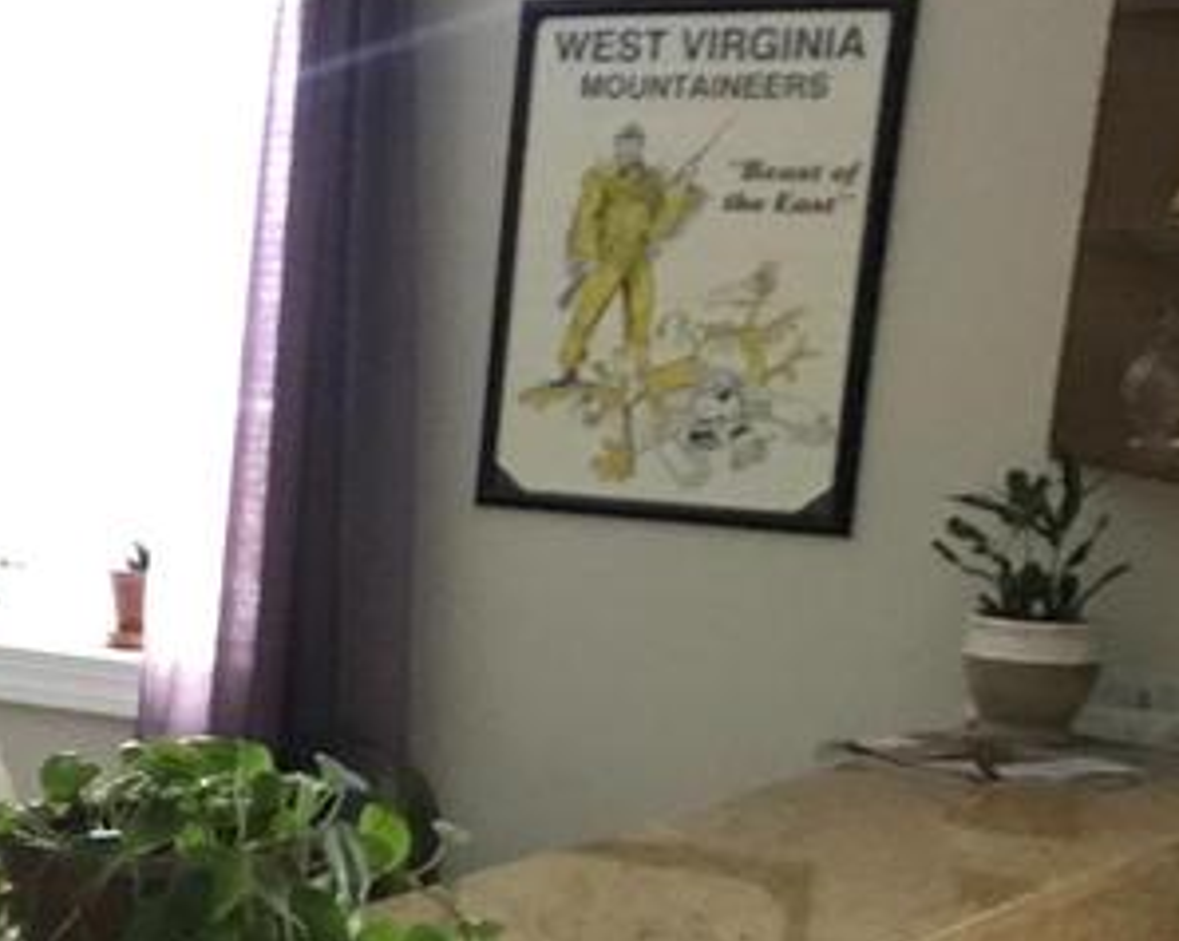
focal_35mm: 94
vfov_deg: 15.9
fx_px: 3278
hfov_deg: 18.3
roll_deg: -1.1
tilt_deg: -14.7
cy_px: 1020
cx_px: -558
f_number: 1.8
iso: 100
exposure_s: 1/7
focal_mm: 3.99
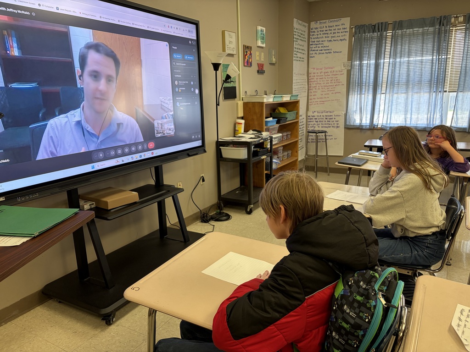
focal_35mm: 26
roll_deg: +2.2
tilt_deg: -12.4
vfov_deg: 53.1
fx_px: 353
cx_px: 235
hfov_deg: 67.3
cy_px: 176
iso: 100
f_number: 1.6
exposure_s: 1/60
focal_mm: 5.96
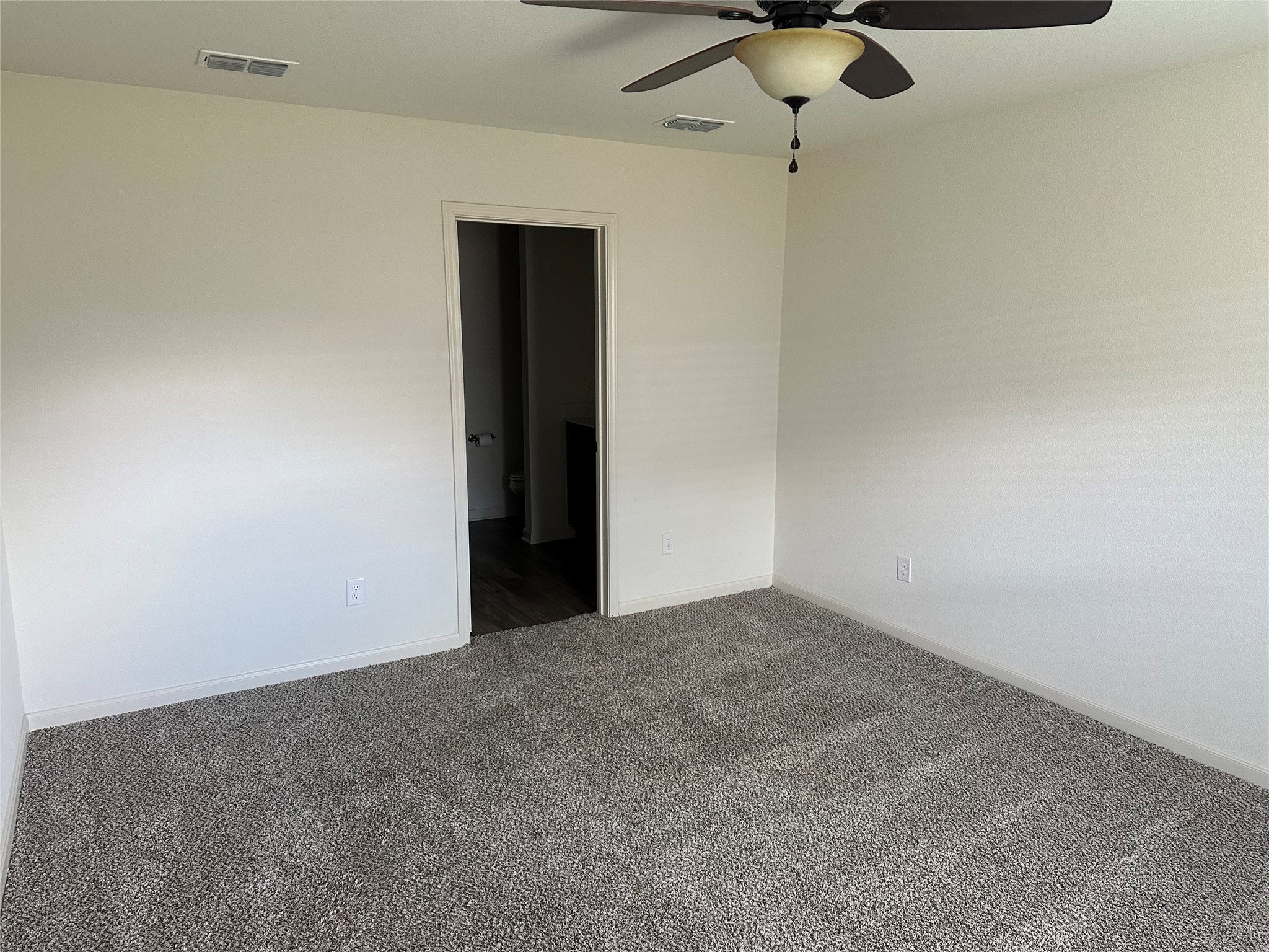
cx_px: 634
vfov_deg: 56.8
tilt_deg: -9.5
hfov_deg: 71.6
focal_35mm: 24
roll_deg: -0.8
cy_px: 476
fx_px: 880
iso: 250
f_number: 1.78
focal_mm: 6.86
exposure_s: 1/60
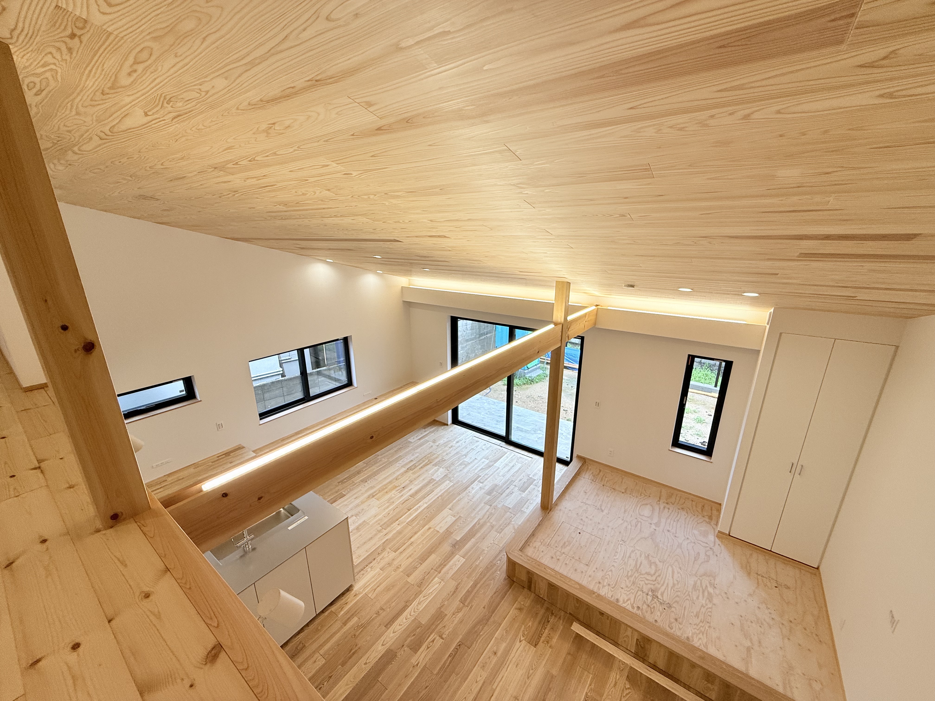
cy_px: 350
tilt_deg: -17.2
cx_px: 468
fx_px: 378
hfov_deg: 102.1
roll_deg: +0.5
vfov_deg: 85.7
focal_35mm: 14
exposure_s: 1/127
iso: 64
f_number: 2.2
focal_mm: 2.22
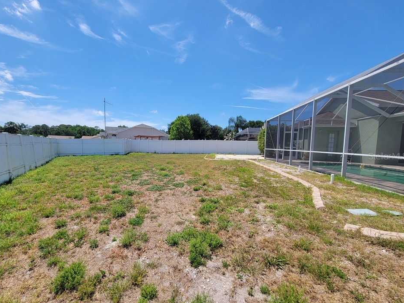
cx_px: 192
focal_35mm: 14
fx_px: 163
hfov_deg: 102.0
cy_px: 156
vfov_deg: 85.7
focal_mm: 2.2
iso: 50
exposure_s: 1/1704
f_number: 2.2
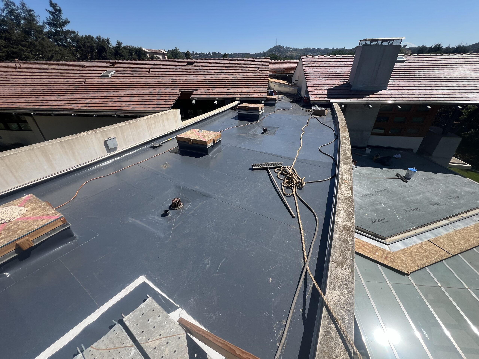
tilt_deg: -31.4
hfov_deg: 106.2
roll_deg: -0.2
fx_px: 180
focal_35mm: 13
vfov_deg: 89.9
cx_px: 240
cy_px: 180
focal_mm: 1.57
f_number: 1.8
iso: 32
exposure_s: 1/1698
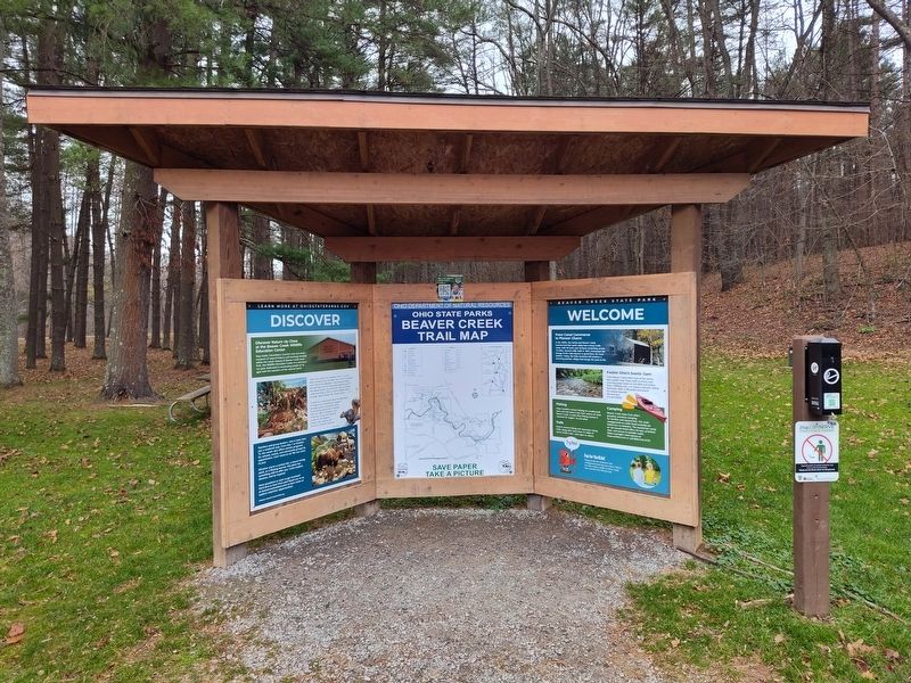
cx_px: 456
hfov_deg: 73.9
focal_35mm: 23
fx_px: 605
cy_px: 342
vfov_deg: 58.9
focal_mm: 5.56
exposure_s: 1/200
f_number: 1.8
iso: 108
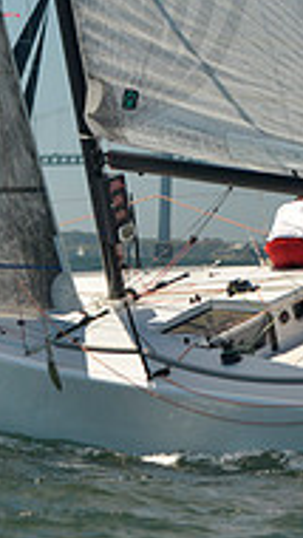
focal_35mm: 326
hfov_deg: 3.7
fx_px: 4652
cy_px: 81
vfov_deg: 6.6
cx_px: 156
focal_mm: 102
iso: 280
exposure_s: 1/1250
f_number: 5
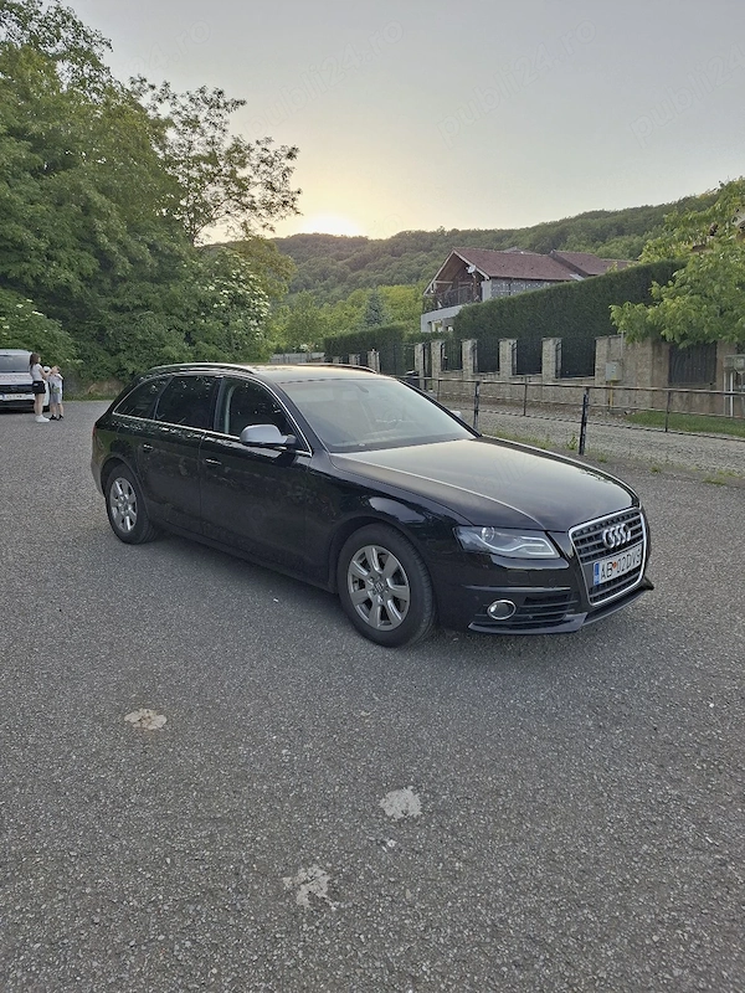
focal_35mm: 23
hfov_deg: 58.9
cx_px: 372
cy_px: 496
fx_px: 660
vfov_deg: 73.9
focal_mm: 5.54
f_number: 1.8
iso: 50
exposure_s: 1/500
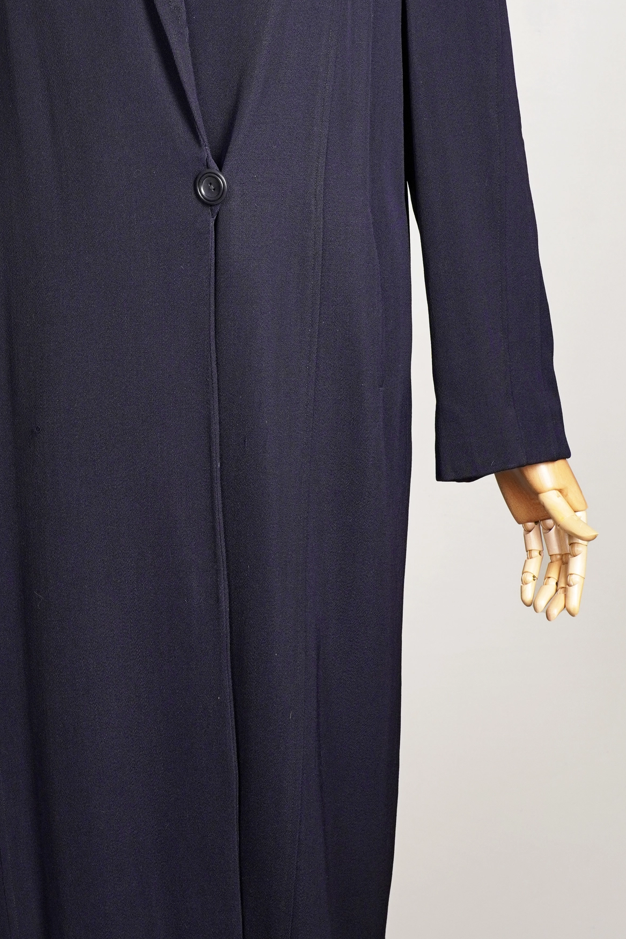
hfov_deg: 17.2
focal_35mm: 79
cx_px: 166
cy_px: 328
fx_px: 2060
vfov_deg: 25.6
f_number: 7.1
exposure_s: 1/25
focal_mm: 32
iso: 320
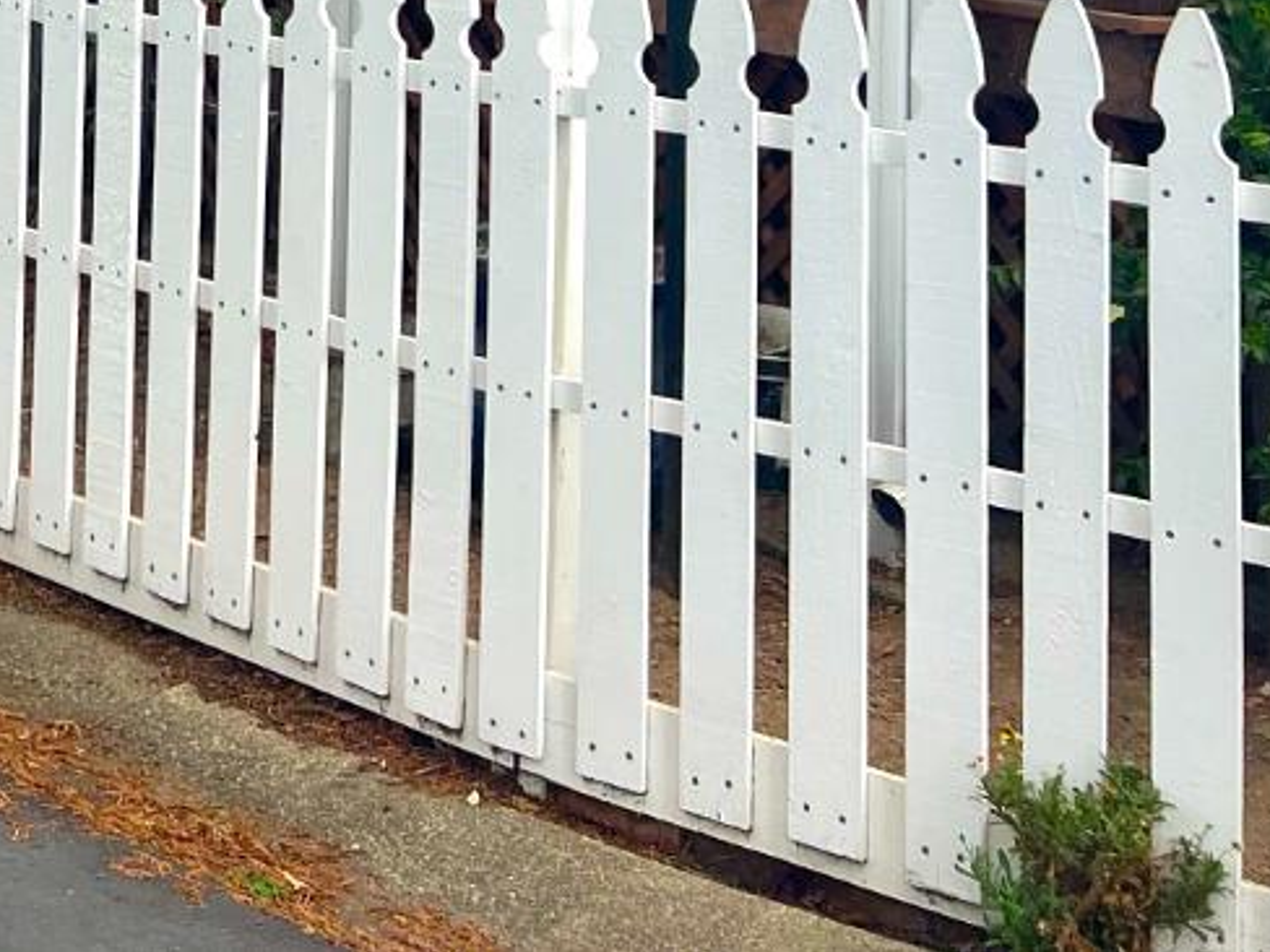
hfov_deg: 21.7
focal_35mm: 80
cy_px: -503
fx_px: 2935
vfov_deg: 16.7
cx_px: -429
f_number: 1.5
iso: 50
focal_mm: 5.7
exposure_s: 1/4115
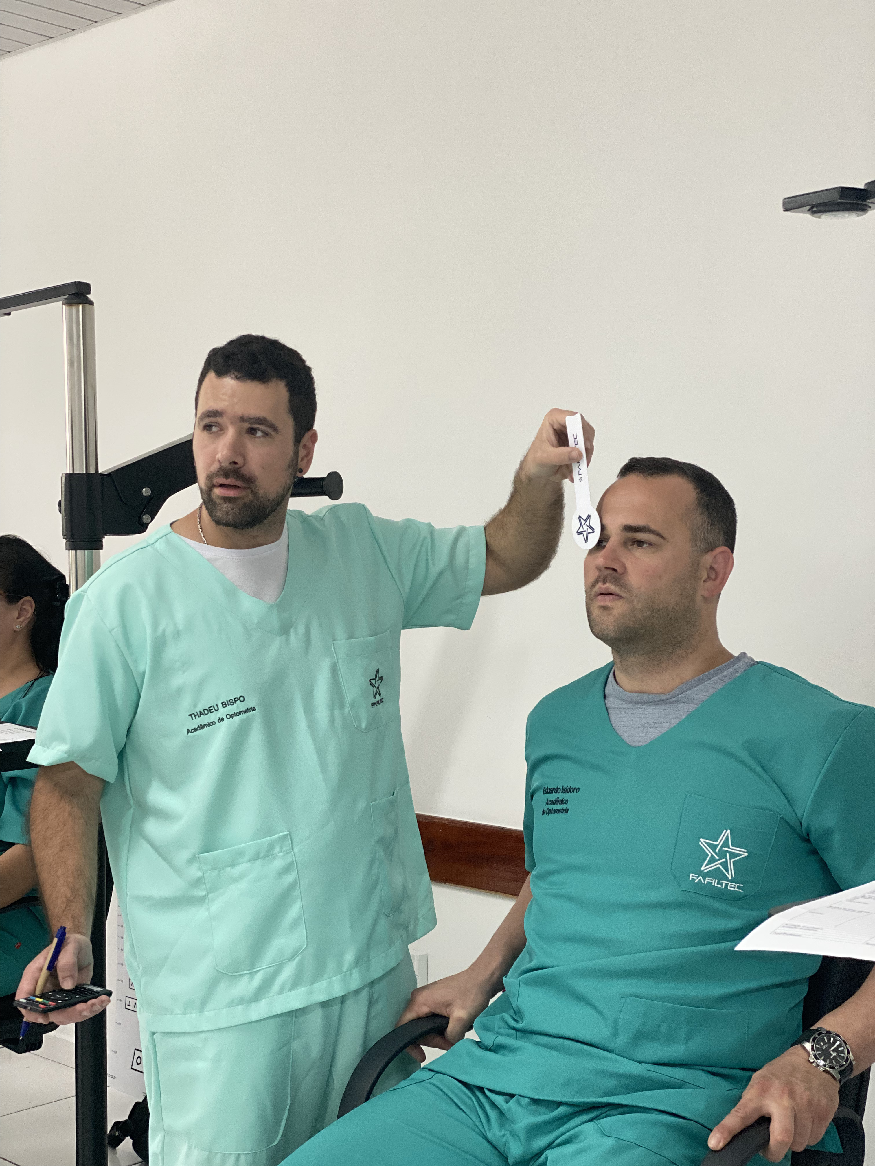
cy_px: 583
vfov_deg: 36.8
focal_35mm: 52
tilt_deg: -1.5
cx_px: 438
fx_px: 1753
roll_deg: -0.7
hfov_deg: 28.0
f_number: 2
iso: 200
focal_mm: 6
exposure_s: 1/120
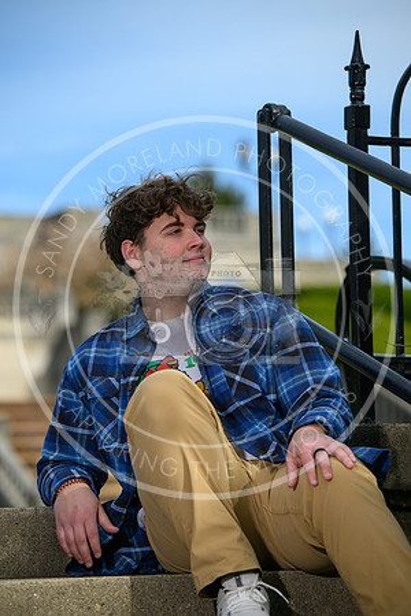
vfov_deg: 12.8
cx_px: 206
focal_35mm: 160
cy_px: 308
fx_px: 2740
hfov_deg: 8.6
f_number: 4
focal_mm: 160
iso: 100
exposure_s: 1/2000
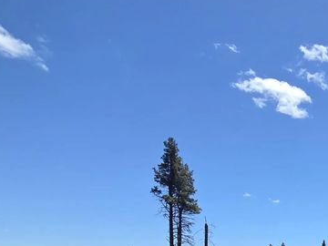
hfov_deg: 38.7
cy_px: 294
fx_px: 351
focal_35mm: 37
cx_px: 382
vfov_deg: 32.2
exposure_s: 1/2175
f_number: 2.2
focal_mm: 2.2
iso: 50
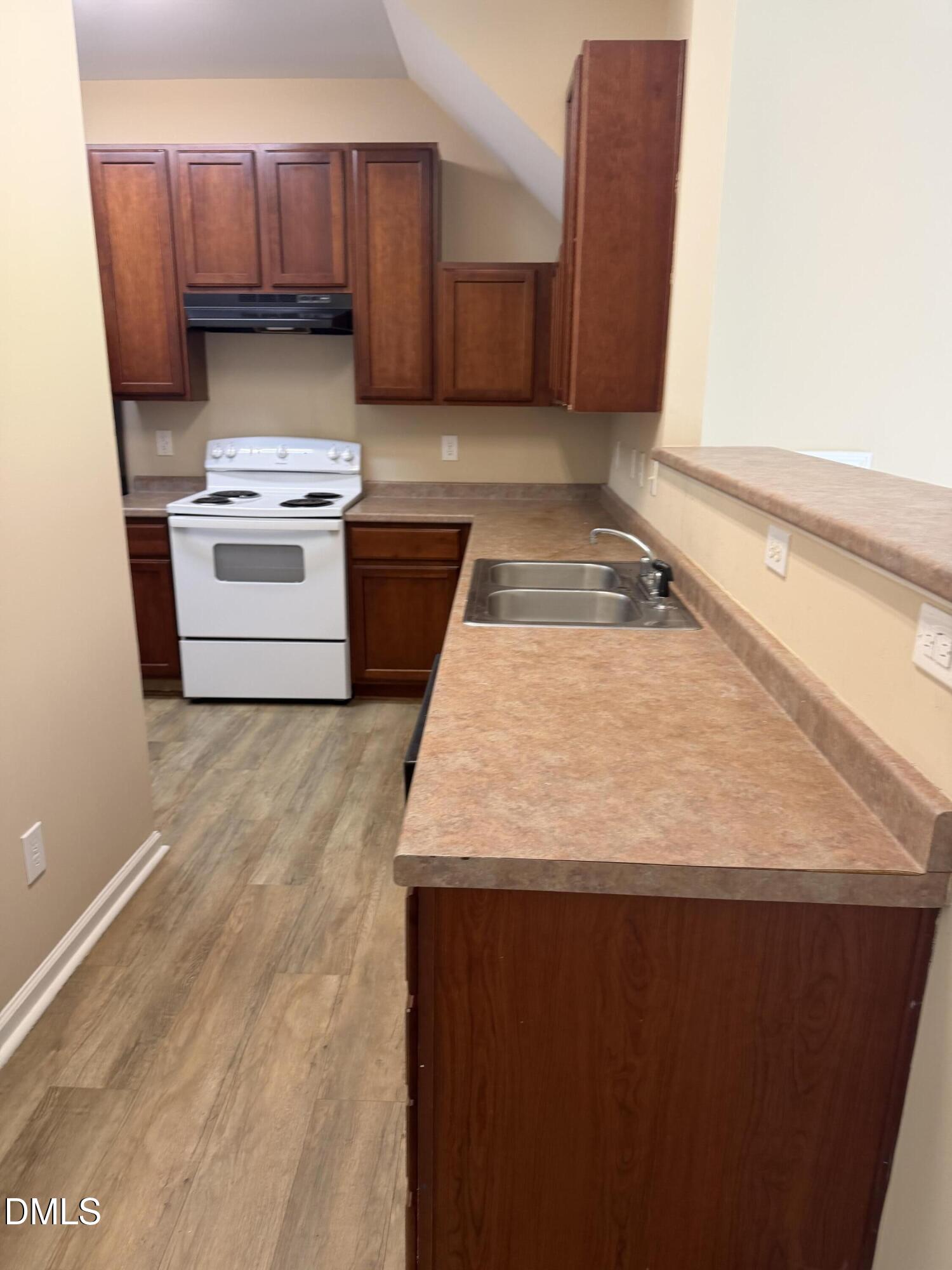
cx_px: 476
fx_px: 880
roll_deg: -2.9
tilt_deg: -14.7
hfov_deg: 56.8
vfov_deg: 71.6
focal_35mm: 24
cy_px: 635
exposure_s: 1/60
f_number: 1.78
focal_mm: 6.76
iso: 200
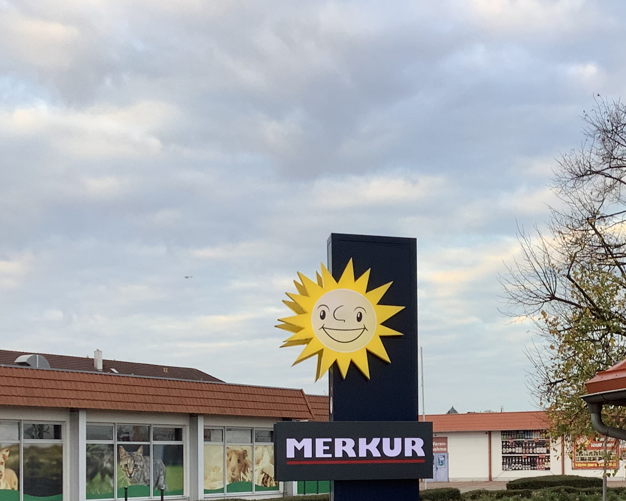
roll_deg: +0.7
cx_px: 601
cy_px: 435
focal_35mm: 59
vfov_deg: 25.1
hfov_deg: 30.1
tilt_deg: +2.3
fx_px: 1093
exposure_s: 1/120
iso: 50
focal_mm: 3.3
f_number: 2.4
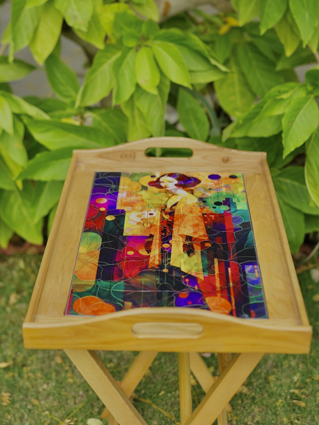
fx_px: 700
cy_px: 197
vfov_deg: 33.8
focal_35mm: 57
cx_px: 162
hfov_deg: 25.7
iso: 200
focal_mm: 35
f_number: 2
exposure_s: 1/160
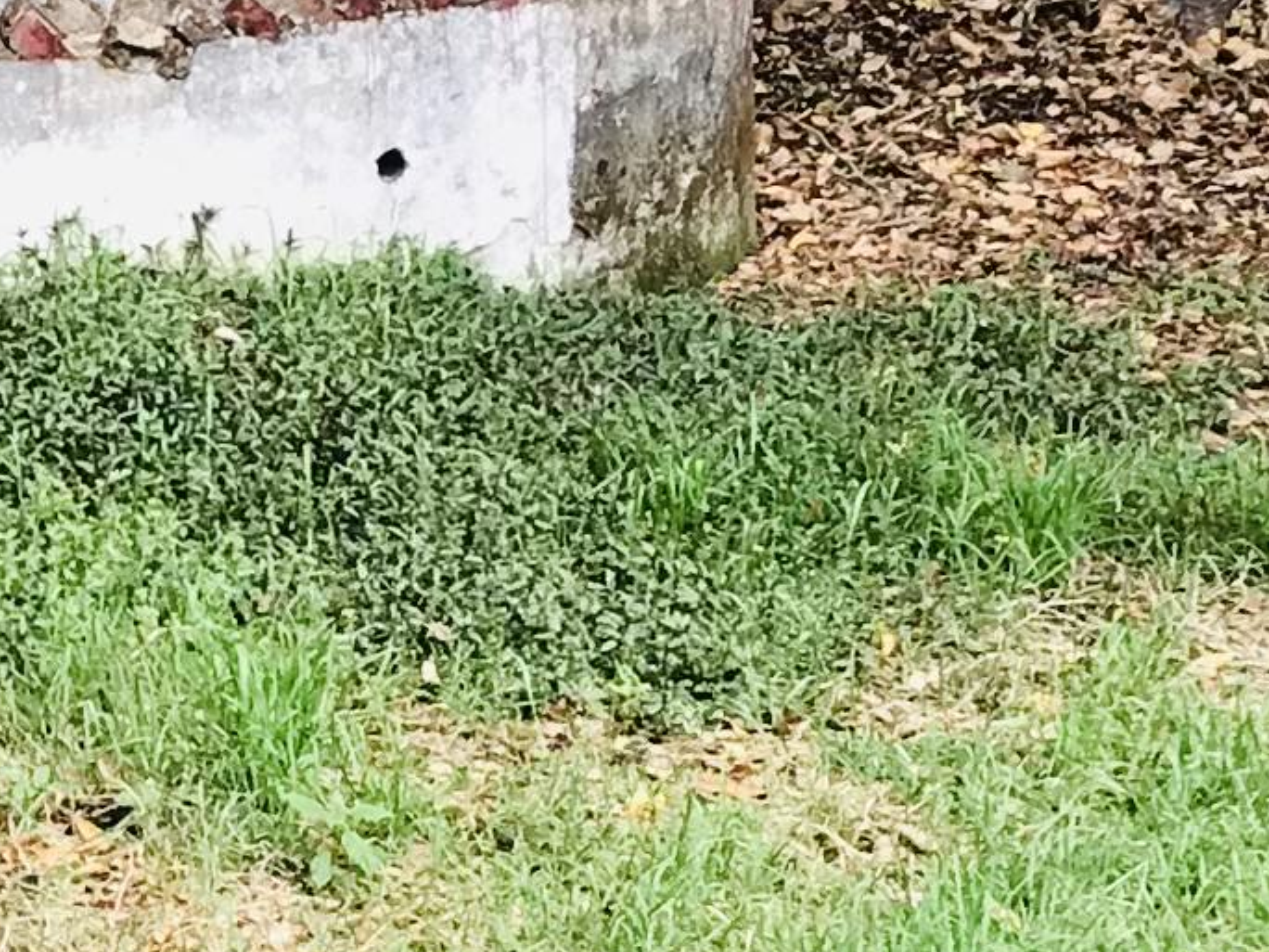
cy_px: -228
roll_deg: +1.1
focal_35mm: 165
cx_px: -653
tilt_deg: -3.8
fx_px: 6049
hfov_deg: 11.5
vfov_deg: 8.9
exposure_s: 1/152
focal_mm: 3.99
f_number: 1.8
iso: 20
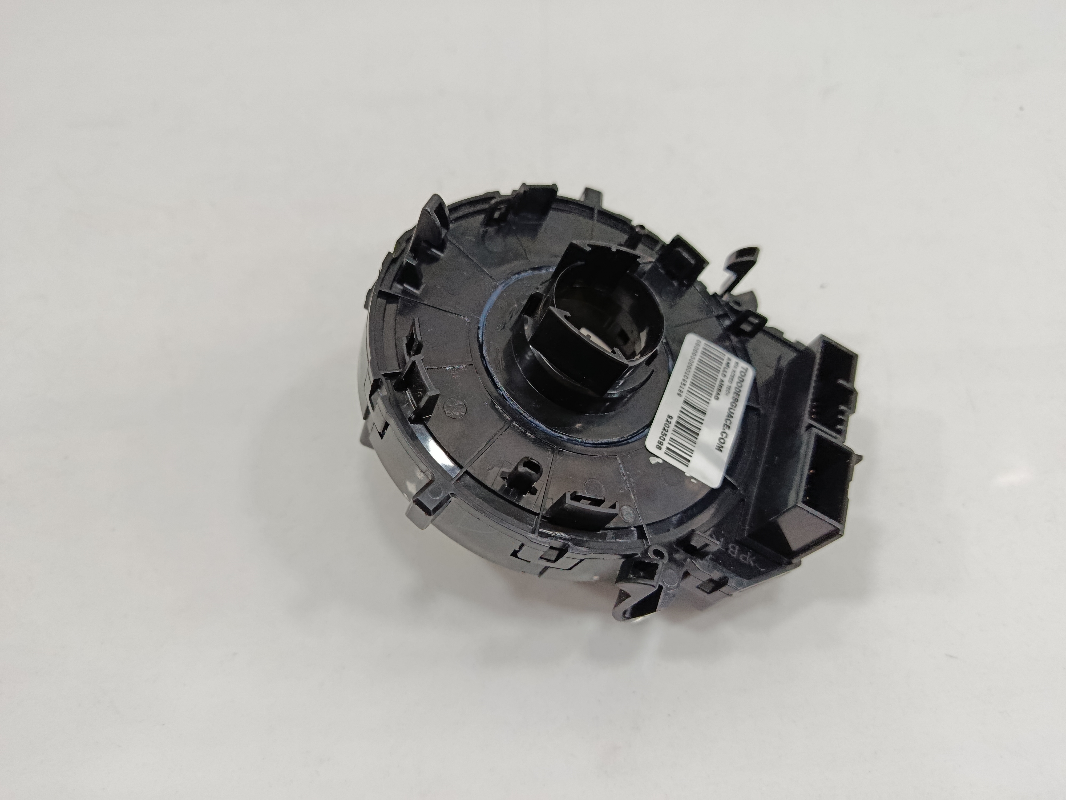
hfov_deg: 71.6
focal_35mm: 24
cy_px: 400
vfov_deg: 56.8
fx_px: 739
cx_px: 533
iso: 960
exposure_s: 1/100
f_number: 1.7
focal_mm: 5.24
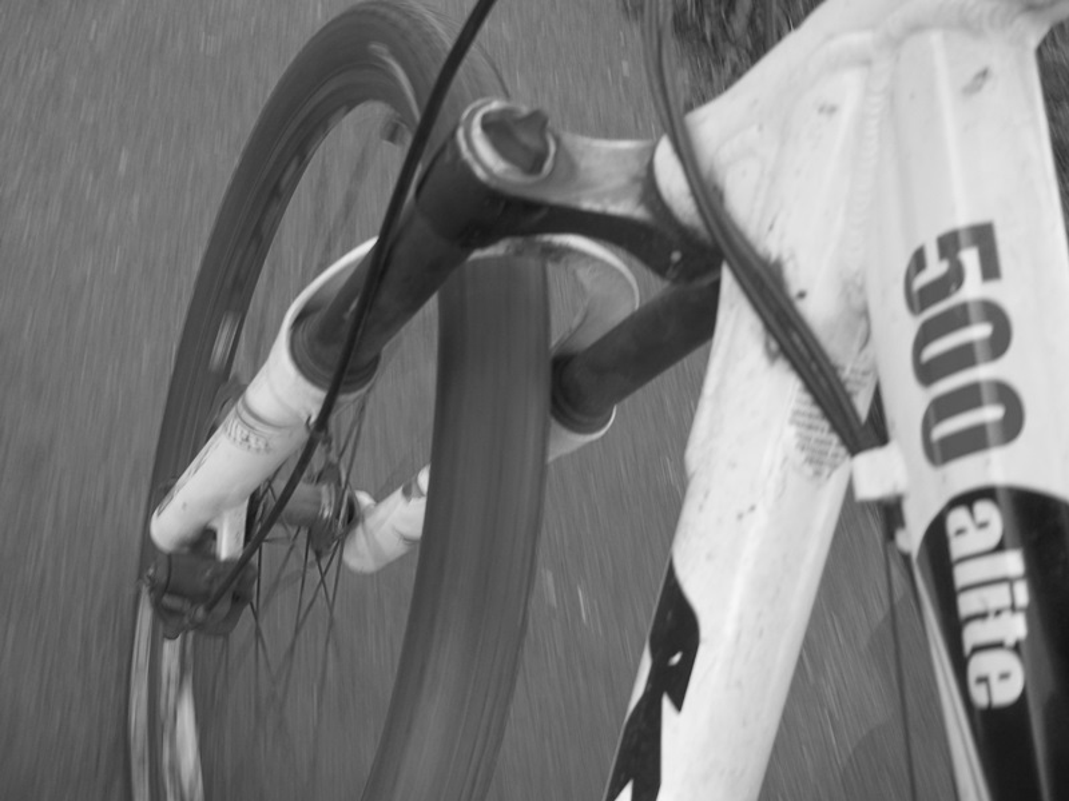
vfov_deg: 39.7
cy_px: 400
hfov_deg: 51.4
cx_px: 534
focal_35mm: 36
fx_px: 1112
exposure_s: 1/80
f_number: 3.1
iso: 64
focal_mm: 6.5
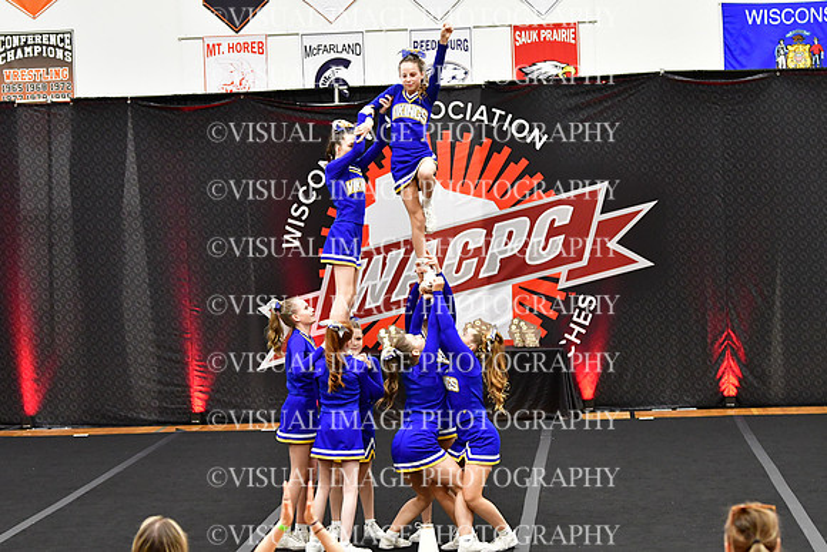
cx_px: 414
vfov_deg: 13.0
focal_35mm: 105
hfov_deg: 19.5
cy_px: 276
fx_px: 2413
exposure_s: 1/500
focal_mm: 70
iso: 5000
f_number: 3.2
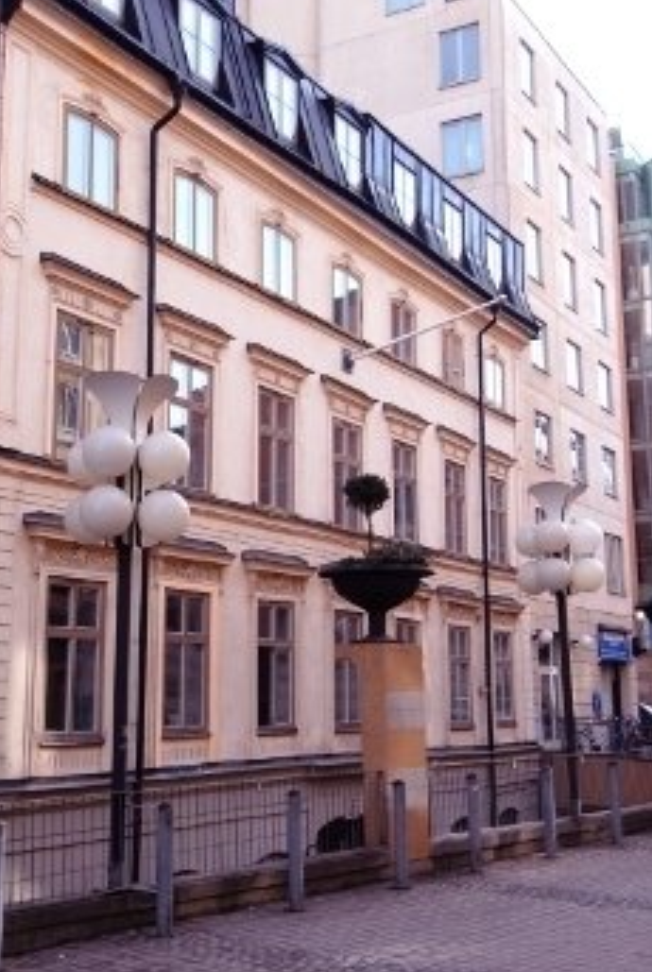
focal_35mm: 47
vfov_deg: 41.8
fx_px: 1272
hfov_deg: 28.6
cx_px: 232
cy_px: 451
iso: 100
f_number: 6.3
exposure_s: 1/160
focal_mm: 24
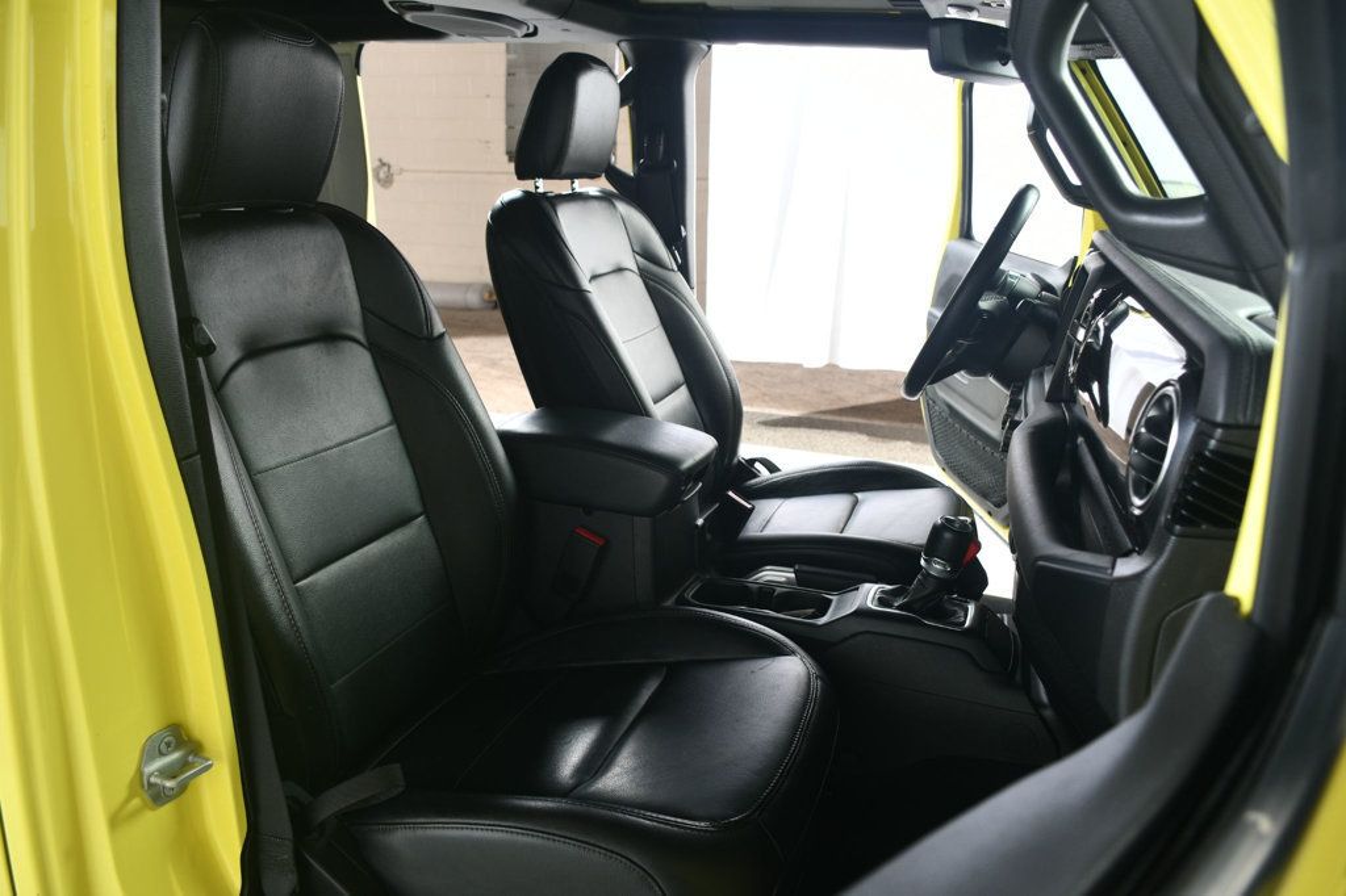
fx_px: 1009
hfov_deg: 67.4
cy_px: 448
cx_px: 673
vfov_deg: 47.9
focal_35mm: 27
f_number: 4.5
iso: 100
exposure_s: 1/160
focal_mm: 18
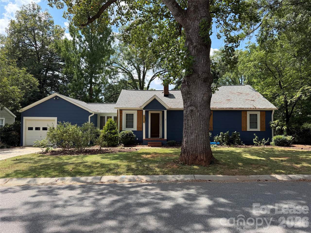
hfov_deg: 71.6
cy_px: 116
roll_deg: +0.2
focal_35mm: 24
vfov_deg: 56.8
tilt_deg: +2.2
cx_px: 156
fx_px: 216
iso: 100
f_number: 1.78
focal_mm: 6.76
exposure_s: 1/2169
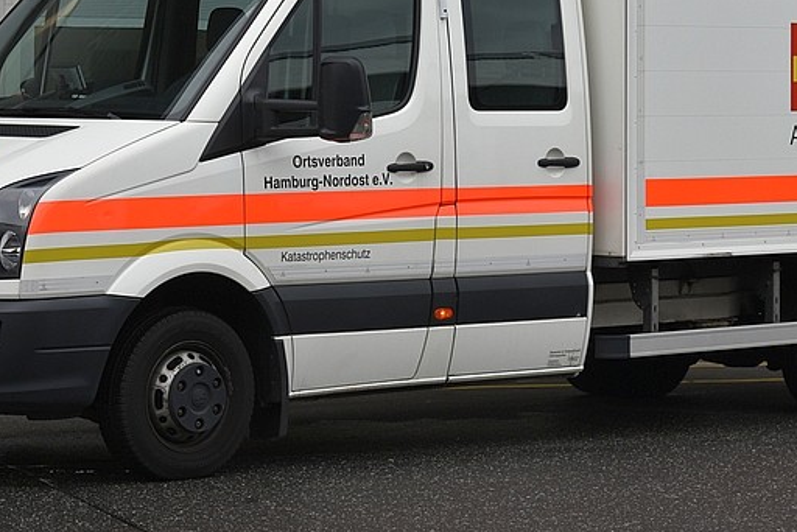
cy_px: 135
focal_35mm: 137
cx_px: 436
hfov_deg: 15.0
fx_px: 3035
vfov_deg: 10.0
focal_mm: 78
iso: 400
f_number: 7.1
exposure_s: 1/200
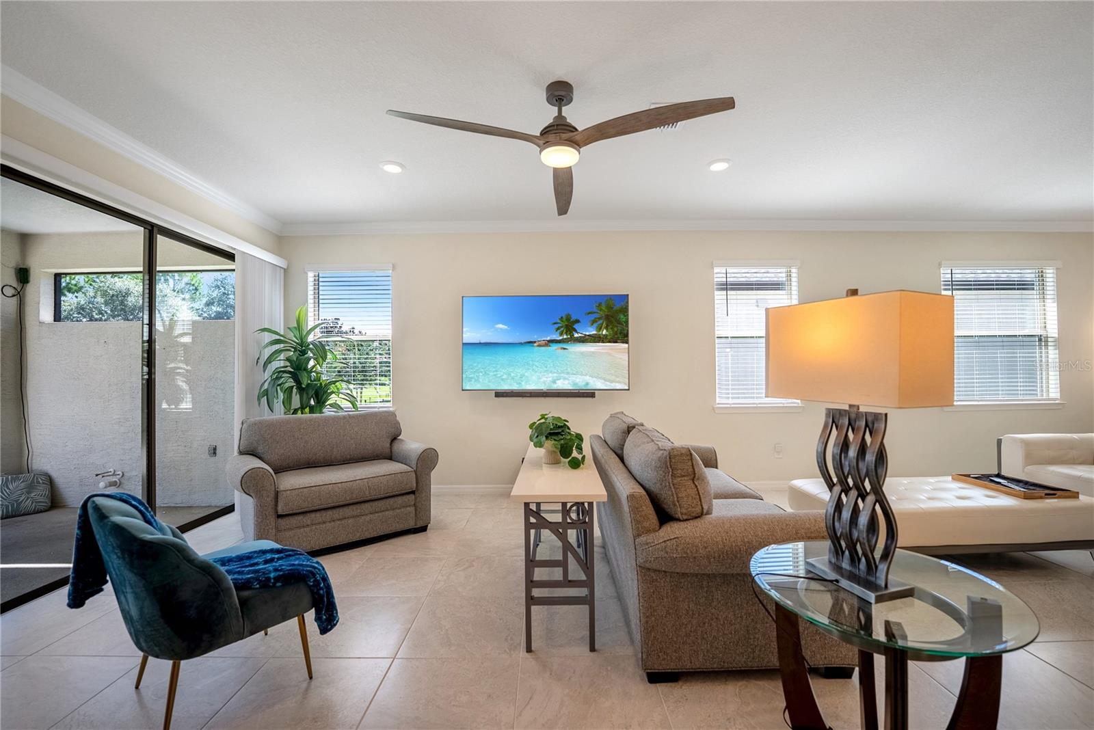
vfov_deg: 81.3
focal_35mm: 14
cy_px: 365
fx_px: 426
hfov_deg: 104.2
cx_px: 547
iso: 800
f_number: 4.5
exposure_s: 1/4000
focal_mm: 14
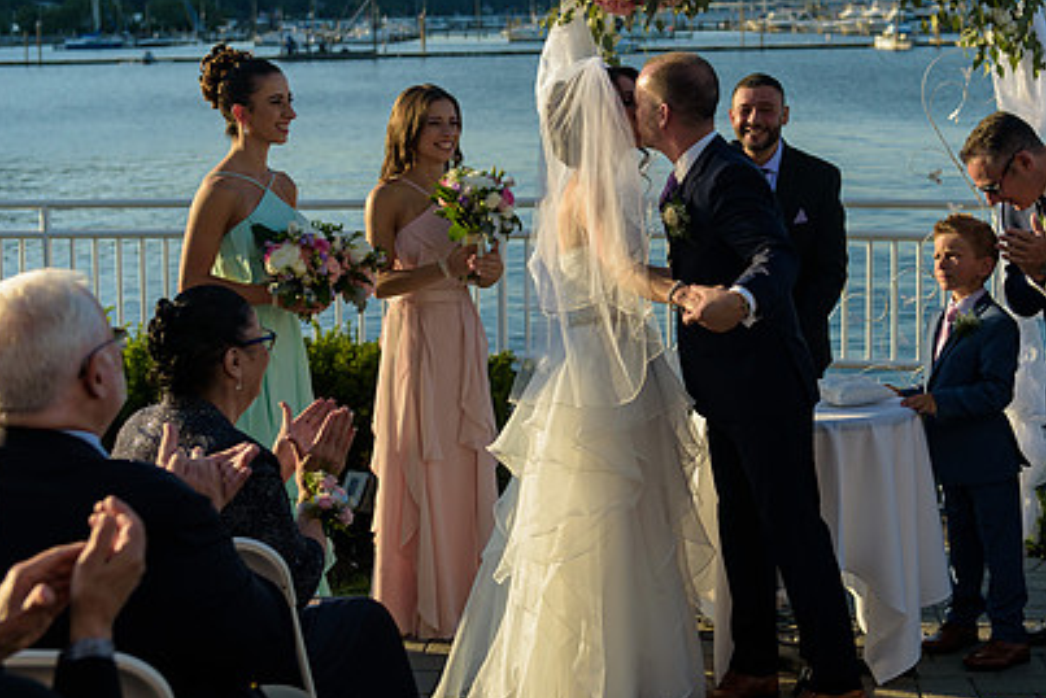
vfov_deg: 19.7
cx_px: 615
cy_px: 300
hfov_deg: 29.2
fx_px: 2005
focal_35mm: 69
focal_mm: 48
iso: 200
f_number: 3.2
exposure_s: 1/1600
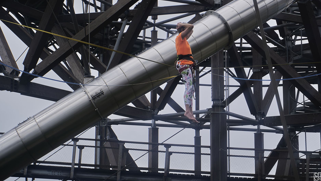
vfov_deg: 14.4
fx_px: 715
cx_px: 169
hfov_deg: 25.3
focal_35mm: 84
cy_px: 67
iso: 100
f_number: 5.6
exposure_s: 1/250
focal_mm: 50
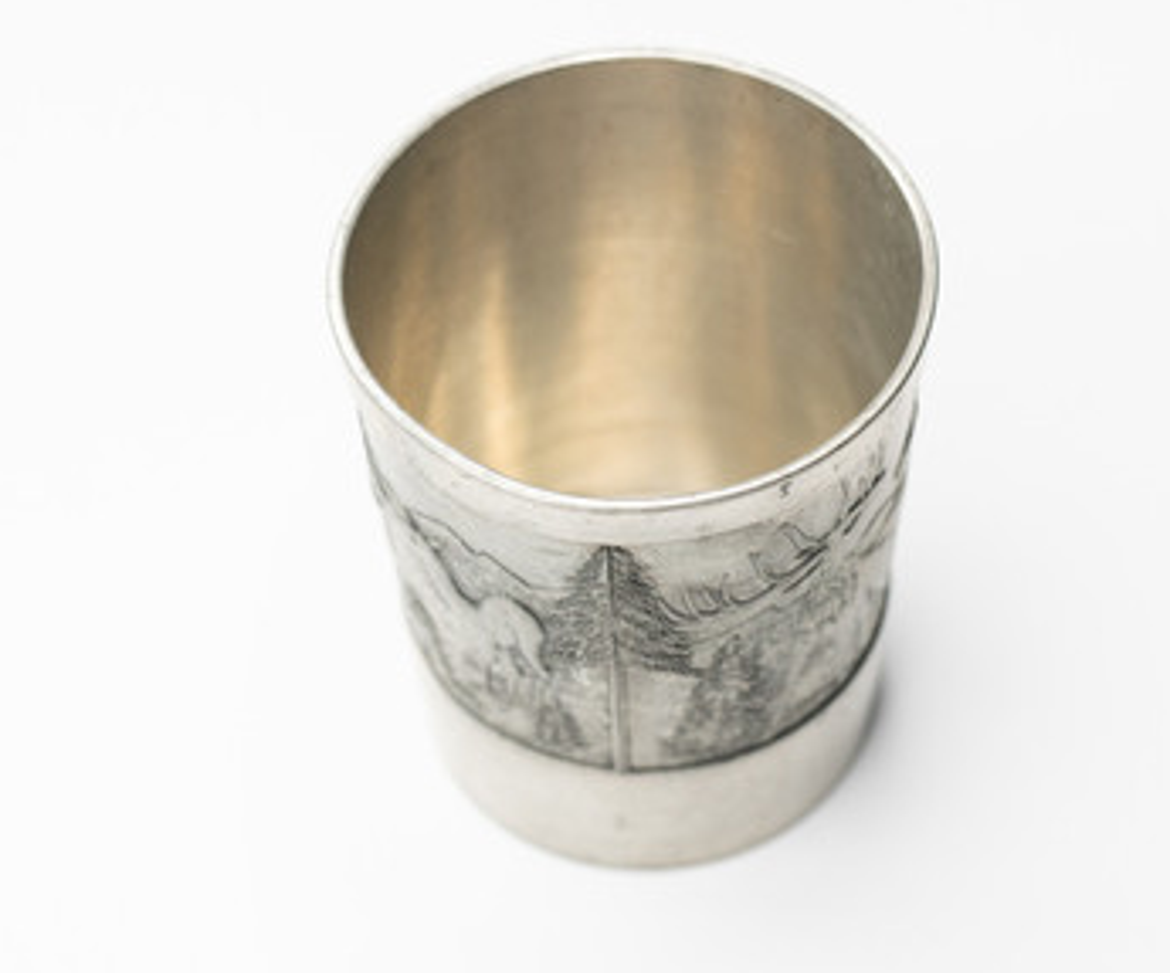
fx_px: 4643
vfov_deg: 11.9
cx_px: 655
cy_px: 671
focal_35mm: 132
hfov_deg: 14.4
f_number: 4.5
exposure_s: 1/125
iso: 200
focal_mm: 62
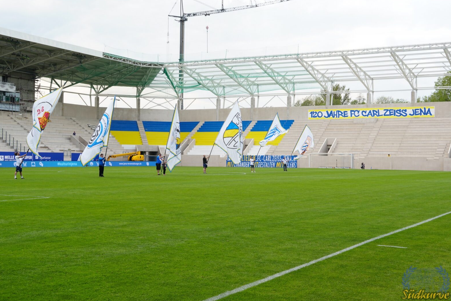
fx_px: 651
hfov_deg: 38.2
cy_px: 150
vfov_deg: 26.0
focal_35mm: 52
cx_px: 224
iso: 100
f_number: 9
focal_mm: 34
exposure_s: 1/80
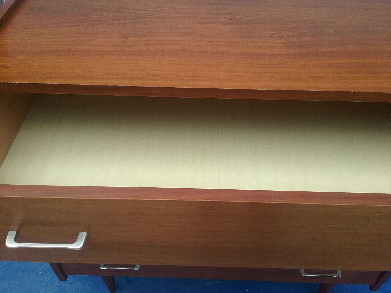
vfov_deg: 45.4
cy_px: 146
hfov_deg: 58.4
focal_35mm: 31
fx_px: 350
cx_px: 196
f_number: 2.2
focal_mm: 3.3
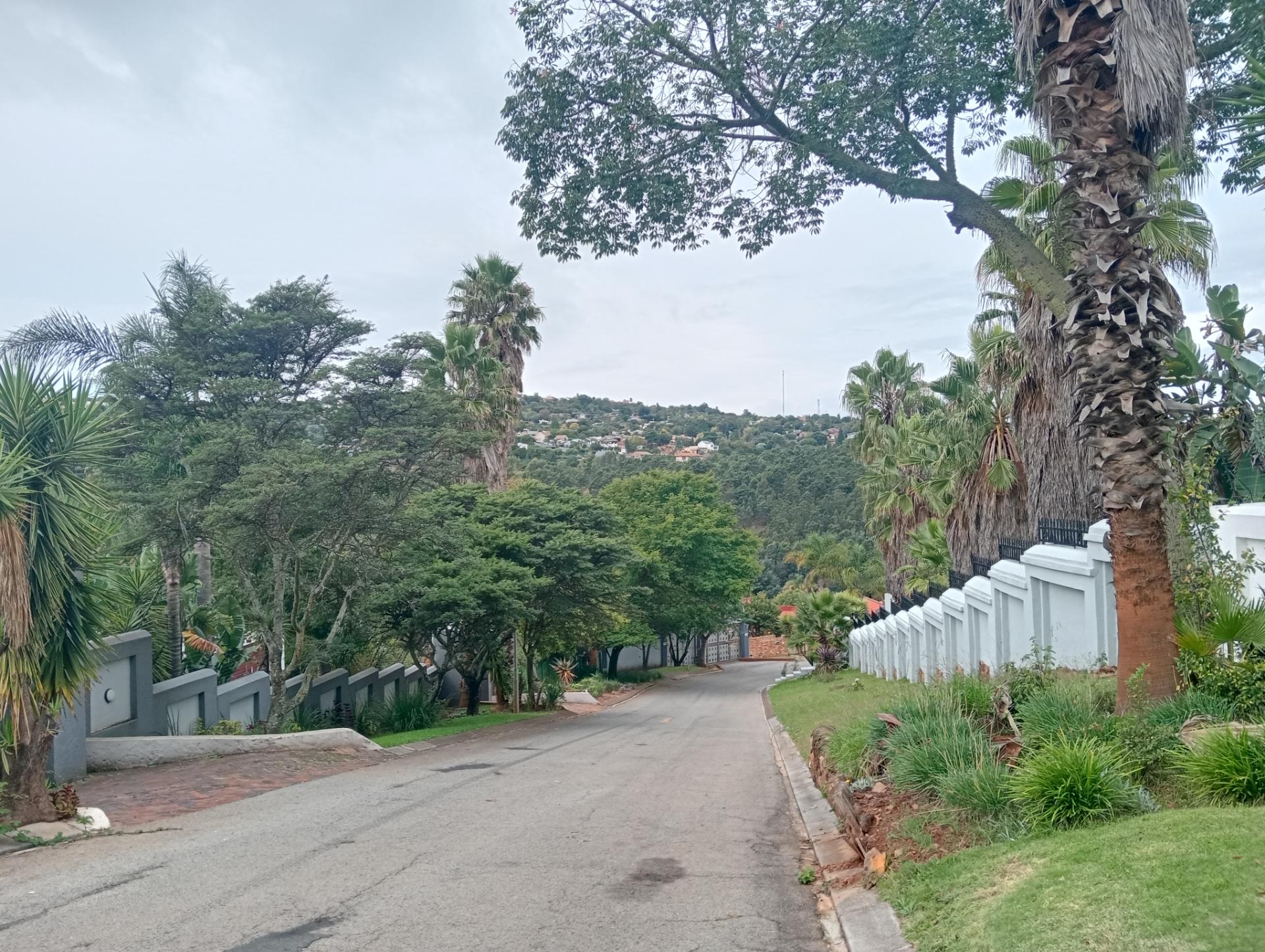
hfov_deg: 63.4
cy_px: 476
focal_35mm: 28
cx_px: 632
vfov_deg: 49.8
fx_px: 1025
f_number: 1.8
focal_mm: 3.98
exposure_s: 1/200
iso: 100
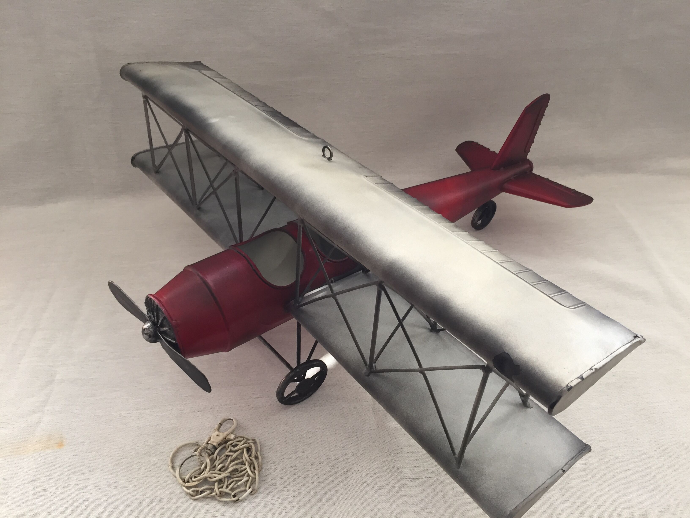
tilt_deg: -40.4
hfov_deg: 61.7
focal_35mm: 29
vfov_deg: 48.2
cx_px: 345
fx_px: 578
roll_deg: -0.1
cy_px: 259
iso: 80
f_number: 2.2
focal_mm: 4.15
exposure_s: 1/33
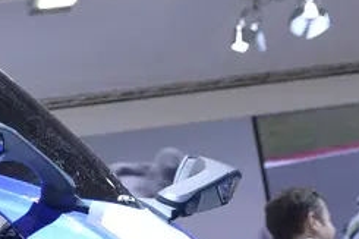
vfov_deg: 9.1
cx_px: -83
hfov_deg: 14.0
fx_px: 1415
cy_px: 483
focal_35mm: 142
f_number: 5.6
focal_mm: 29
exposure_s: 1/160
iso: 1000
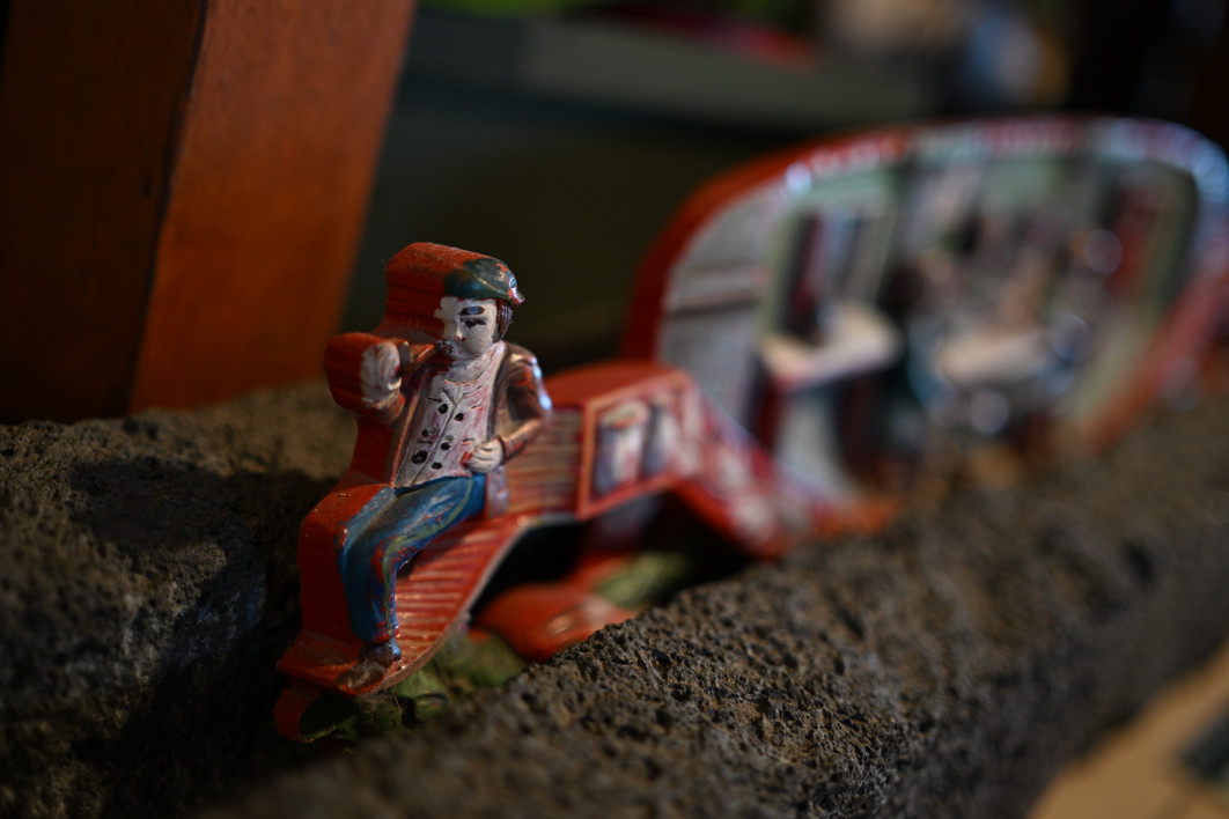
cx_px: 614
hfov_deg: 39.6
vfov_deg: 27.0
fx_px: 1707
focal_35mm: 50
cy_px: 410
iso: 800
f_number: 1.4
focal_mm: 50
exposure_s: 1/50
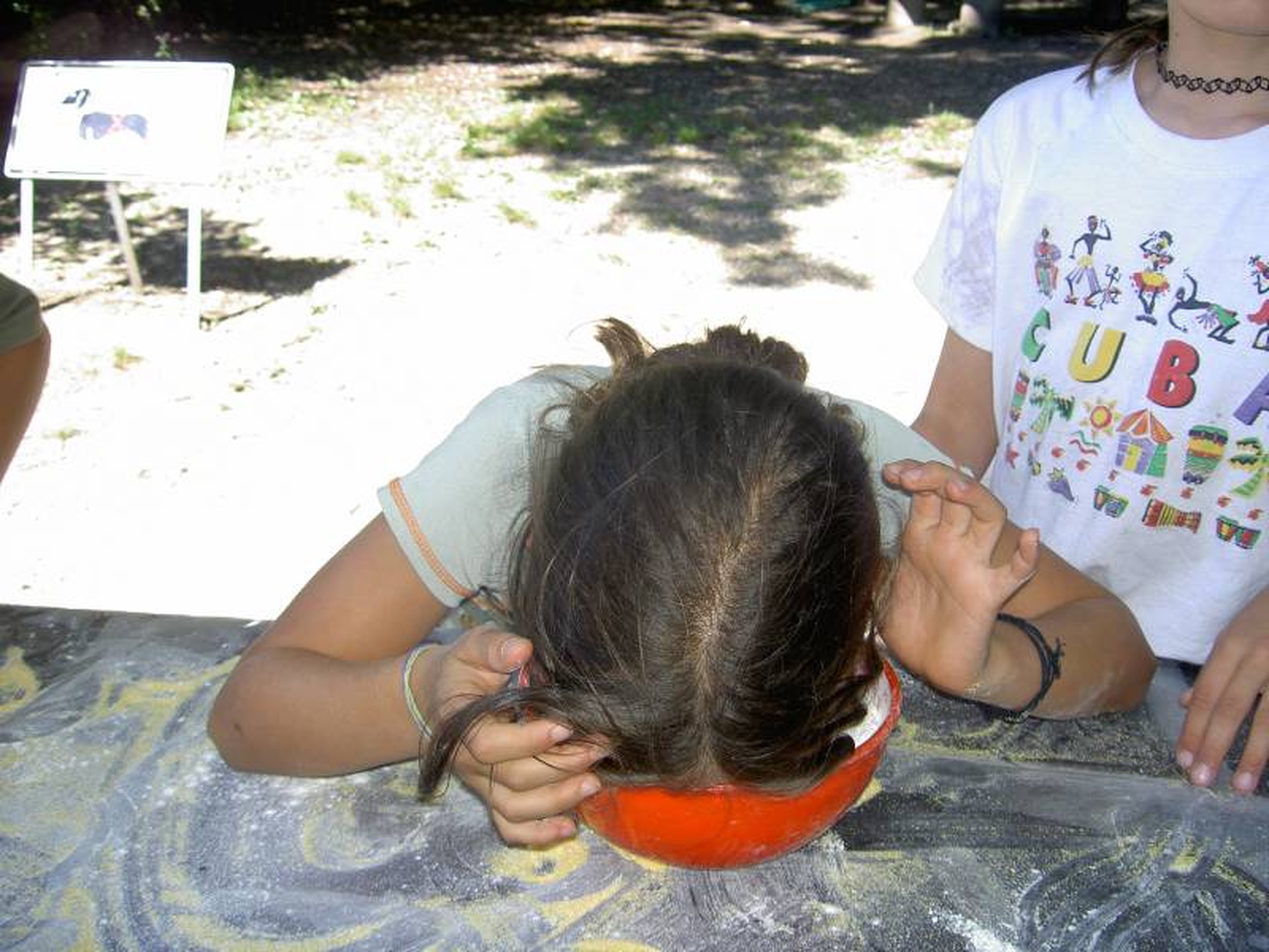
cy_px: 476
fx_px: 1430
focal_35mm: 39
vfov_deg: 36.8
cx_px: 634
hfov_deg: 47.9
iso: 100
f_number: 2.8
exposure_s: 1/200
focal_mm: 8
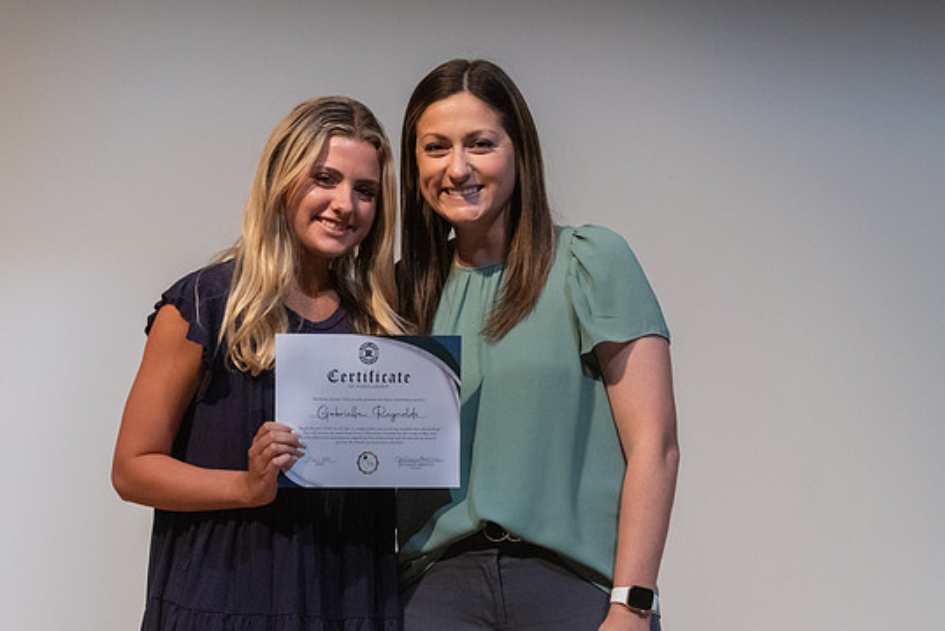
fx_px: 6433
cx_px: 442
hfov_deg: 8.4
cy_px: 253
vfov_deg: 5.6
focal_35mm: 245
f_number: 4
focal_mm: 176
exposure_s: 1/320
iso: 5000
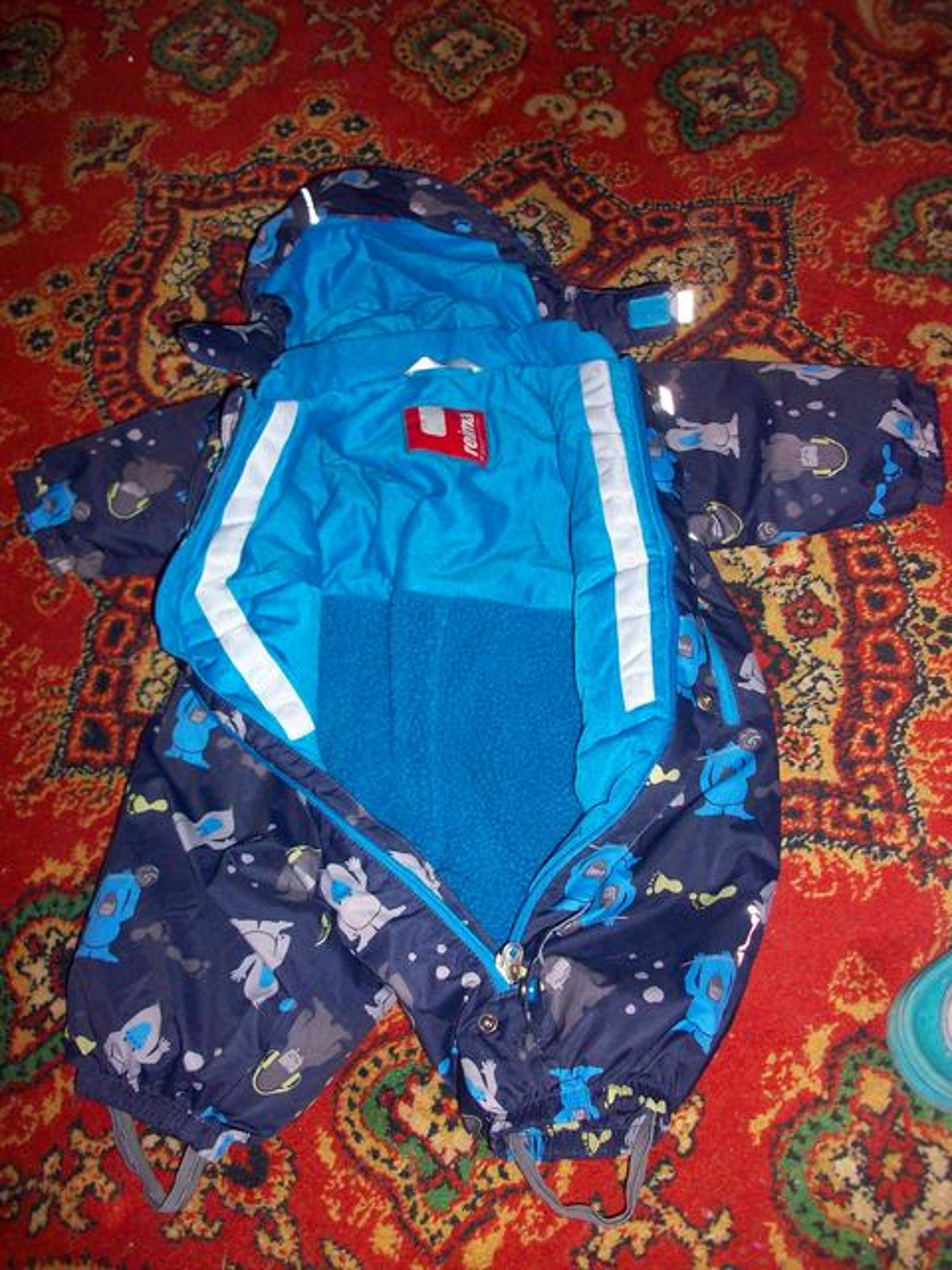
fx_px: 1247
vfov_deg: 54.0
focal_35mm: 34
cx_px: 476
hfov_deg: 41.8
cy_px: 635
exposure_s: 1/60
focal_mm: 5.7
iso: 160
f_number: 2.8
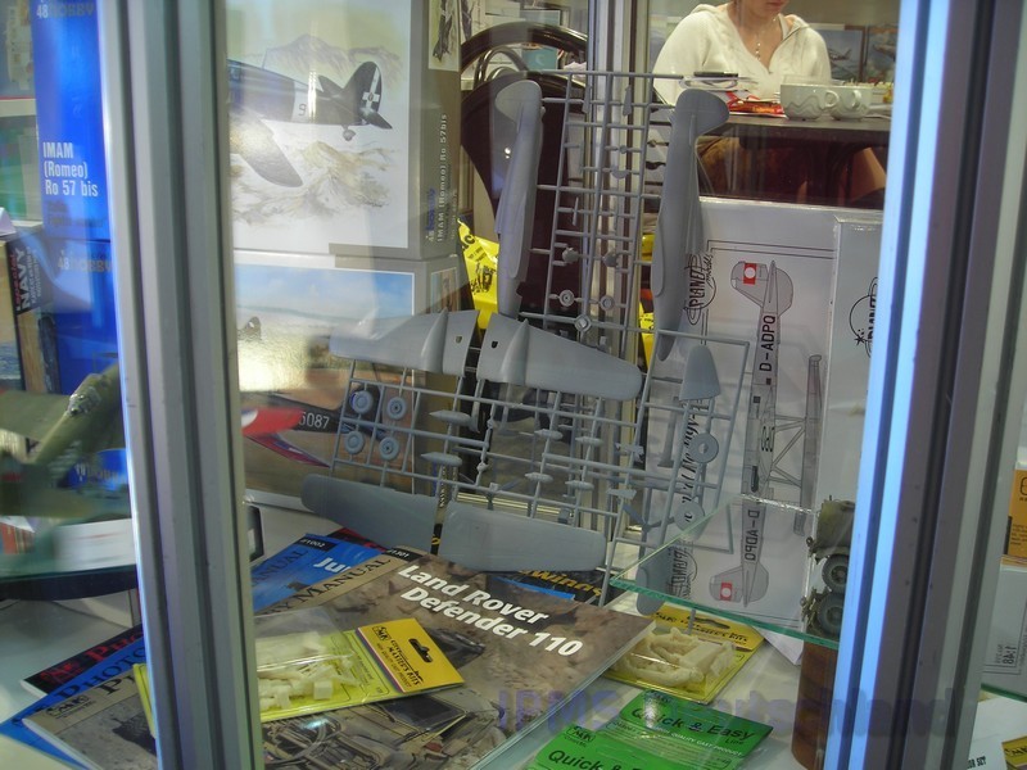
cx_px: 514
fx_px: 1127
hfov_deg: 49.0
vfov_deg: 37.7
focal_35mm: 38
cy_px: 385
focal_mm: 6.3
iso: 60
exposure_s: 1/3.9
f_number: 3.2
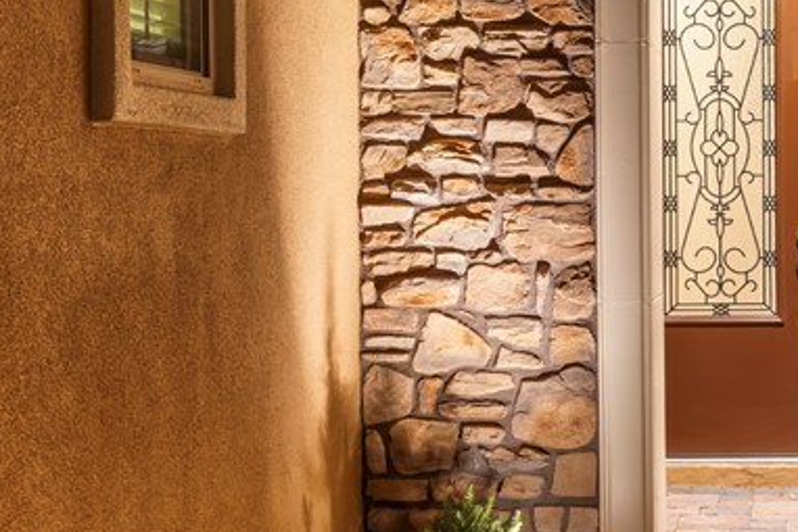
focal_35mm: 71
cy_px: 207
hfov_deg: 26.8
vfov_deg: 19.2
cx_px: 815
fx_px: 1574
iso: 400
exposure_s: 1/4
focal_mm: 25
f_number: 8
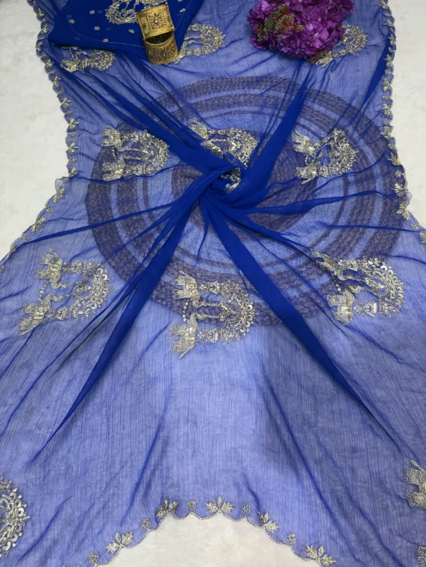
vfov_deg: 67.3
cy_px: 284
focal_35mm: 26
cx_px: 213
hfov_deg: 53.1
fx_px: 427
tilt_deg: -62.8
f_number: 1.6
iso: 40
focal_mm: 5.96
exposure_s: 1/100
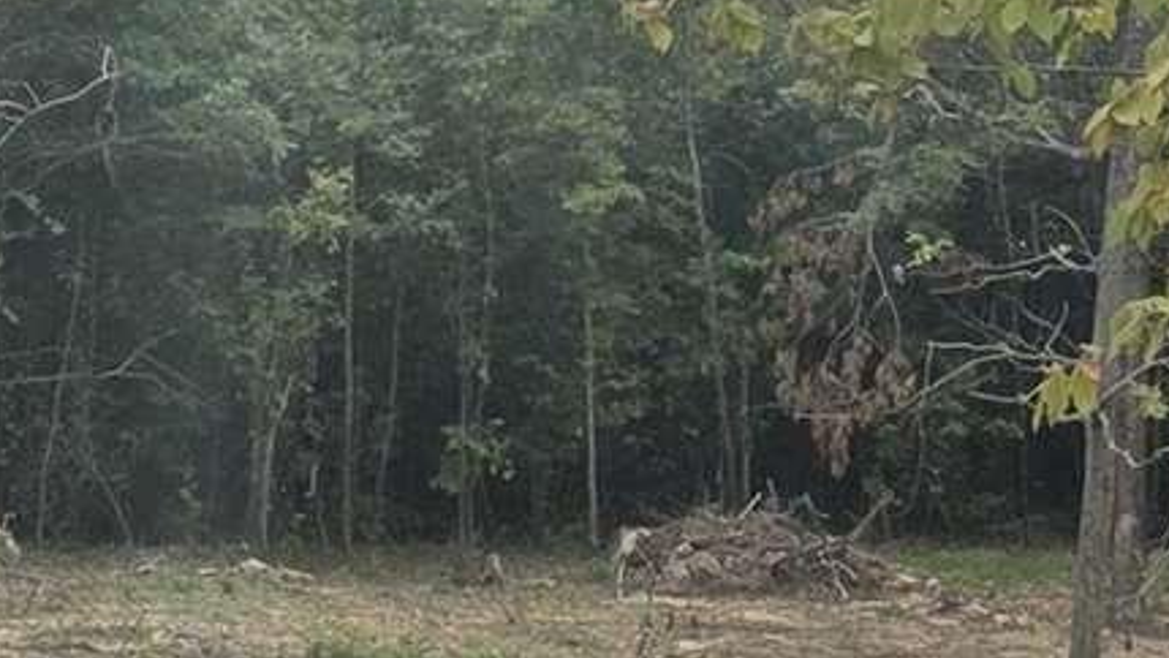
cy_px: -334
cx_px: 462
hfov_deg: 12.0
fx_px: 5549
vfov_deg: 6.7
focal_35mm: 179
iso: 80
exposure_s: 1/3185
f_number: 1.7
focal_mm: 6.3
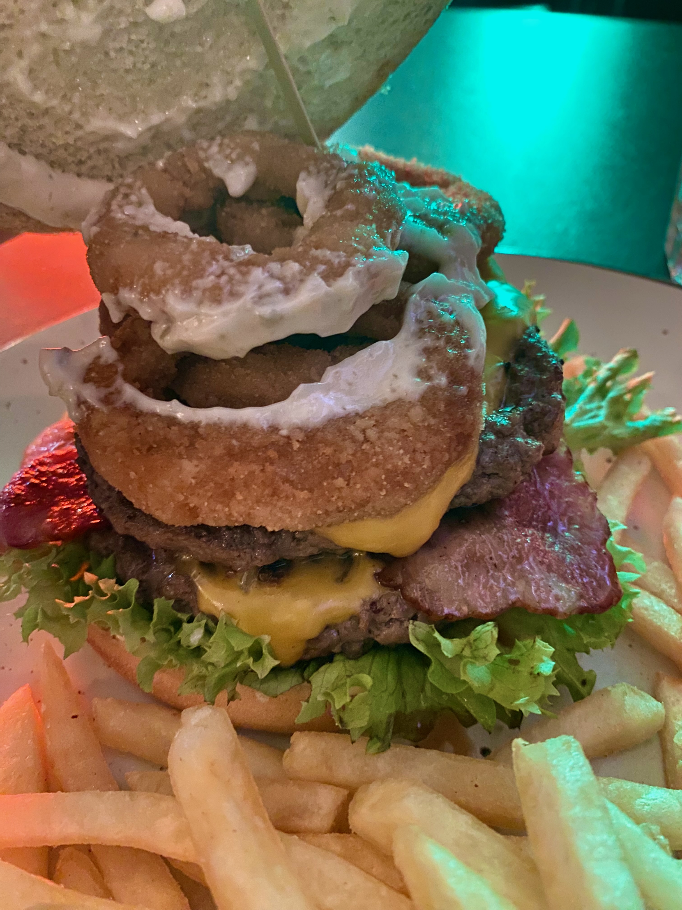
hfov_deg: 54.9
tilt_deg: -42.3
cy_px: 455
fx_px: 657
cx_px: 341
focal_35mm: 25
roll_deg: +4.8
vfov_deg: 69.4
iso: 1000
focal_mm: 4.25
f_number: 1.8
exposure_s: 1/17
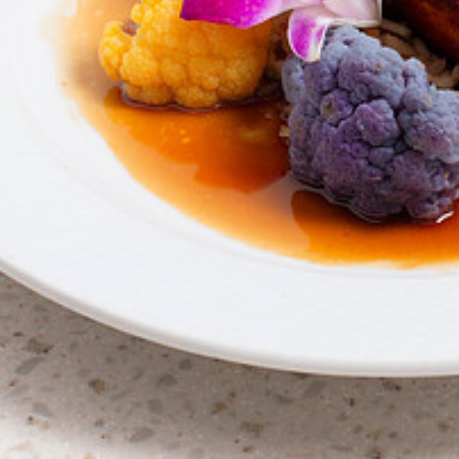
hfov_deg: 11.7
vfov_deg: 11.7
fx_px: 2220
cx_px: 445
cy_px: 72
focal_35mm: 148
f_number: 10
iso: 200
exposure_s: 1/250
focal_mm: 50
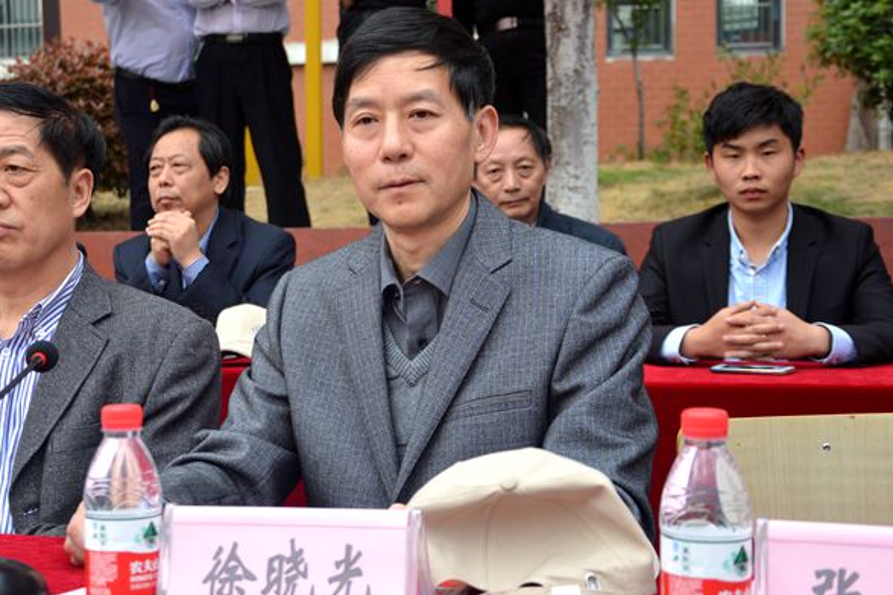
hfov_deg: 38.2
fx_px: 1290
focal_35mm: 52
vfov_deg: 26.0
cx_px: 448
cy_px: 302
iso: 400
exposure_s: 1/640
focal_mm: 34
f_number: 4.2
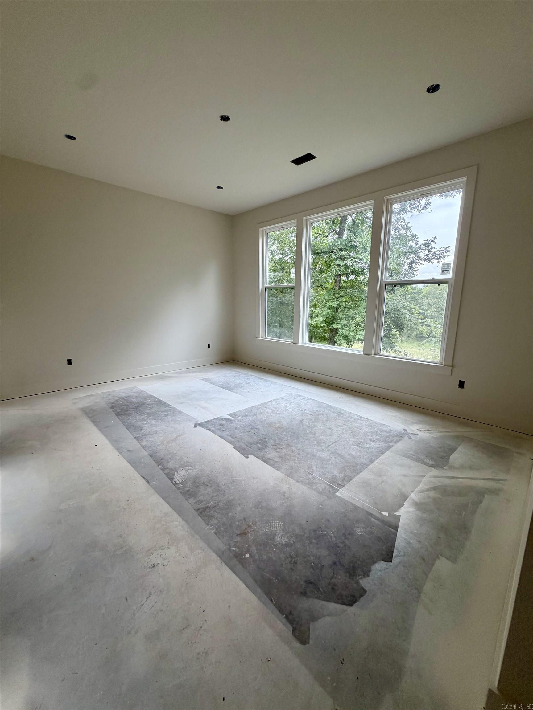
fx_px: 287
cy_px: 355
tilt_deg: -11.5
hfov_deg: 85.7
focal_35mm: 14
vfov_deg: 102.1
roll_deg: -0.5
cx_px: 266
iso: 160
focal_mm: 2.22
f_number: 2.2
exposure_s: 1/121
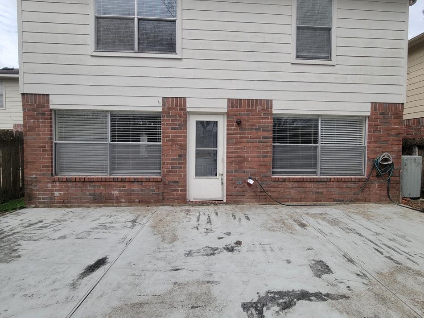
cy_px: 150
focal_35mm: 14
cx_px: 222
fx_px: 171
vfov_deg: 85.6
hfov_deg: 102.0
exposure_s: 1/1108
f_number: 2.2
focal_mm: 2.2
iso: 50
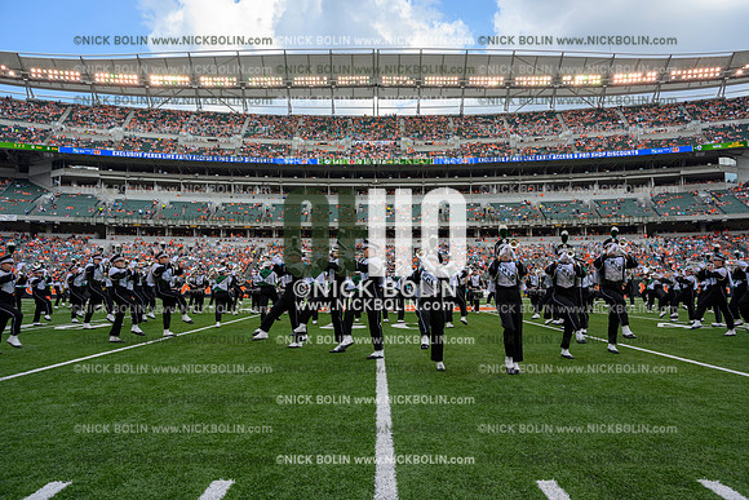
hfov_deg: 73.7
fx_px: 499
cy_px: 250
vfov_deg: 53.2
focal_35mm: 24
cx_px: 374
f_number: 7.1
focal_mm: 24
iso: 80
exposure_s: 1/100
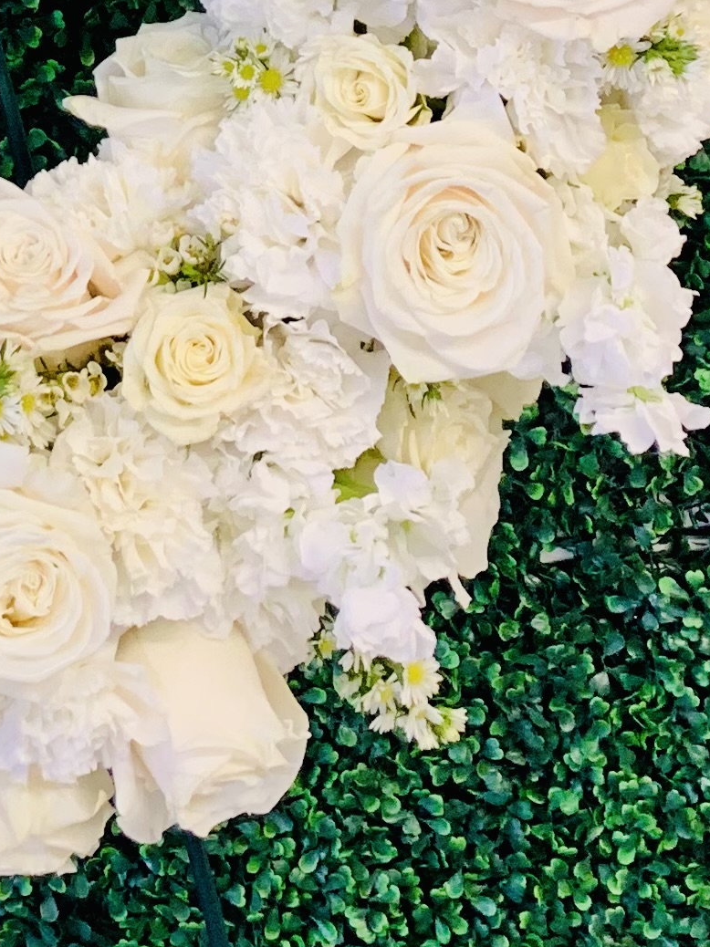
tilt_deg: -11.7
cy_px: -599
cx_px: -381
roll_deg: +0.2
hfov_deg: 13.7
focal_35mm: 101
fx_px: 2763
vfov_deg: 17.0
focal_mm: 4.25
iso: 80
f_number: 1.8
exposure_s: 1/60
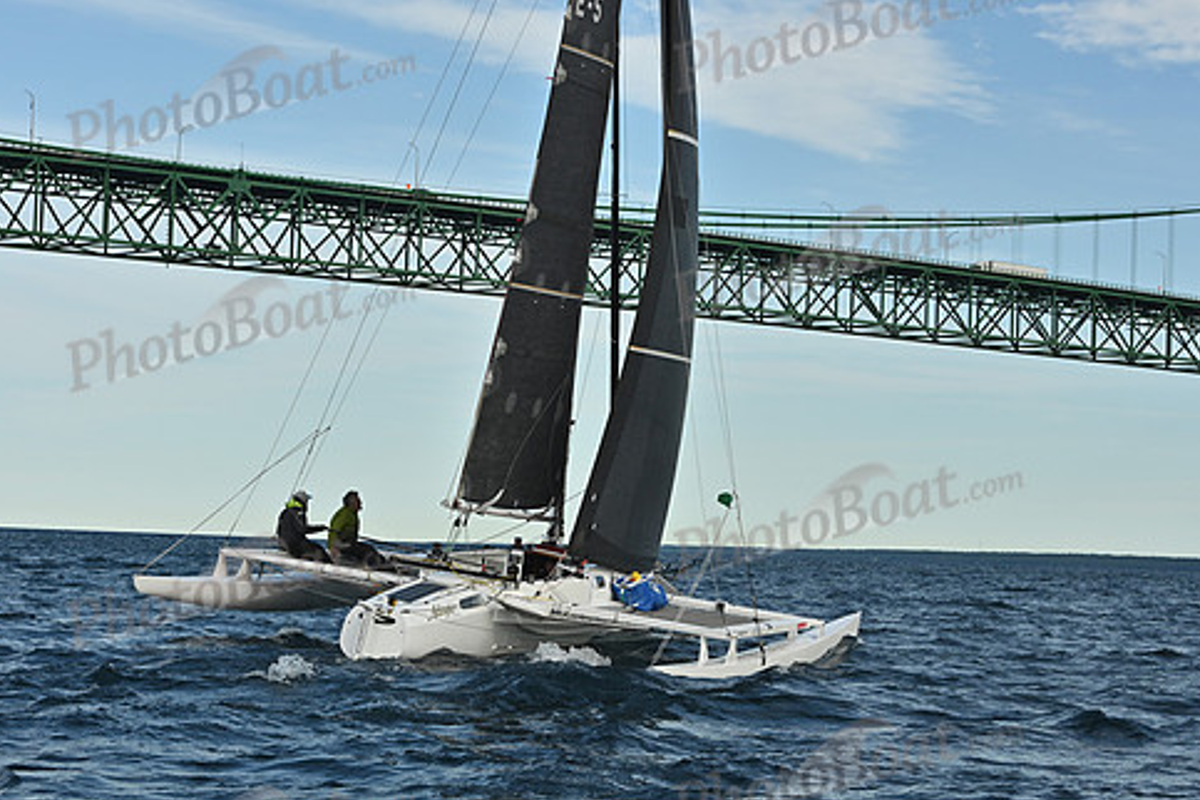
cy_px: 421
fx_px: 2800
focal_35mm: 84
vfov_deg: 16.3
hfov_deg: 24.2
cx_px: 547
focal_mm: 70
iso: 320
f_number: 7.1
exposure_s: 1/1000
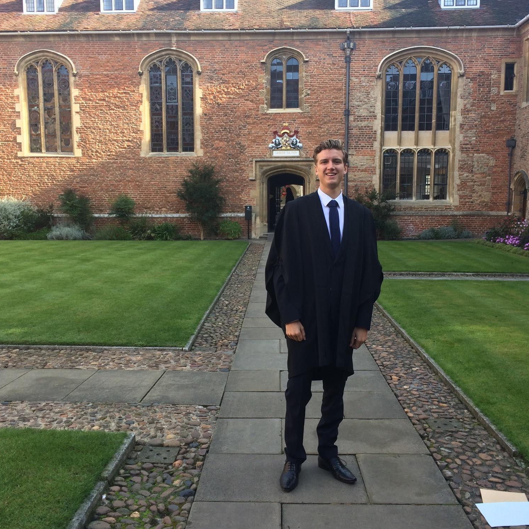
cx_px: 267
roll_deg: +1.2
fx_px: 605
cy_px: 265
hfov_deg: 47.2
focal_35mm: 35
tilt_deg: -6.4
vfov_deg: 47.2
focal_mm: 4.15
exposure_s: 1/216
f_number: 2.2
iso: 32
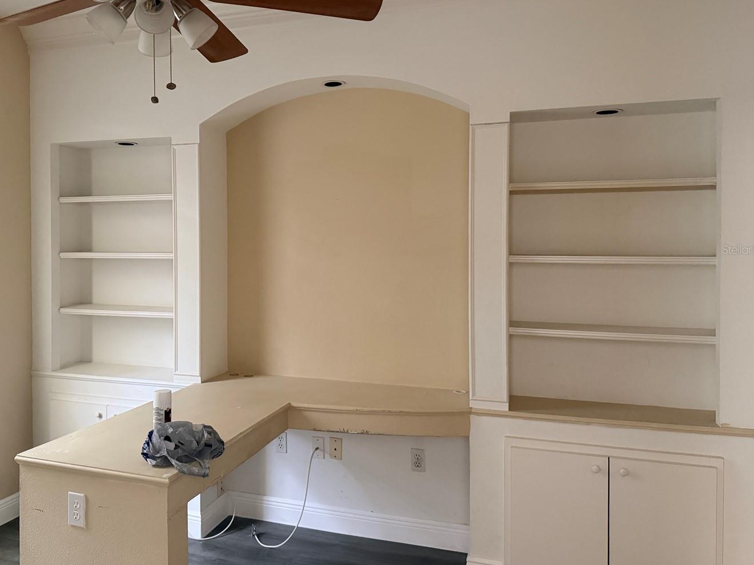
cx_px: 320
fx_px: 632
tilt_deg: -0.8
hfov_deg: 61.4
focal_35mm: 29
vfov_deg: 48.1
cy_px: 249
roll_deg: +0.2
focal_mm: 6.76
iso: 1000
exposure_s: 1/40
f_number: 1.78
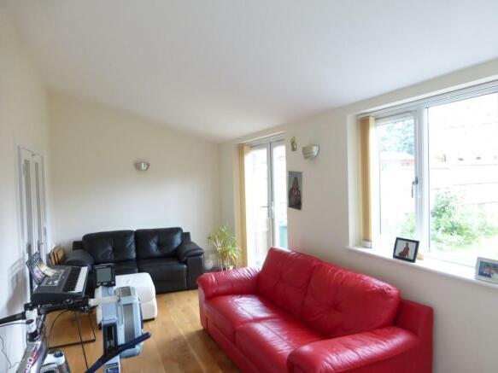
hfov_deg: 71.6
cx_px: 249
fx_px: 345
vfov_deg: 56.8
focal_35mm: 24
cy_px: 186
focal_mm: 4.3
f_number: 3.3
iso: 400
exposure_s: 1/60
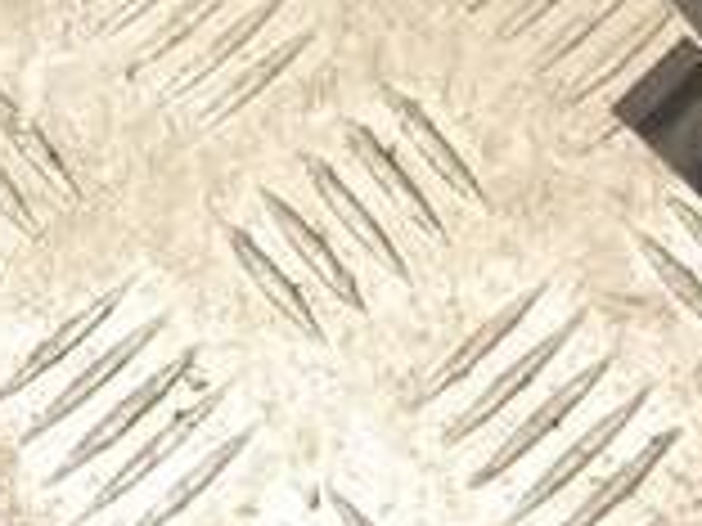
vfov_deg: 10.7
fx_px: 2697
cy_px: -288
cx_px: 1292
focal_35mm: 133
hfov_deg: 13.3
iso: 3200
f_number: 9
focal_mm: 24
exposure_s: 1/320
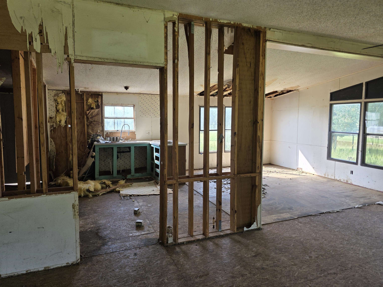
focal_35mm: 23
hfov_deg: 73.9
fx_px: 254
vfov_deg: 58.9
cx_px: 192
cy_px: 144
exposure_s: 1/180
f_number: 1.7
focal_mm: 6.3
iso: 64
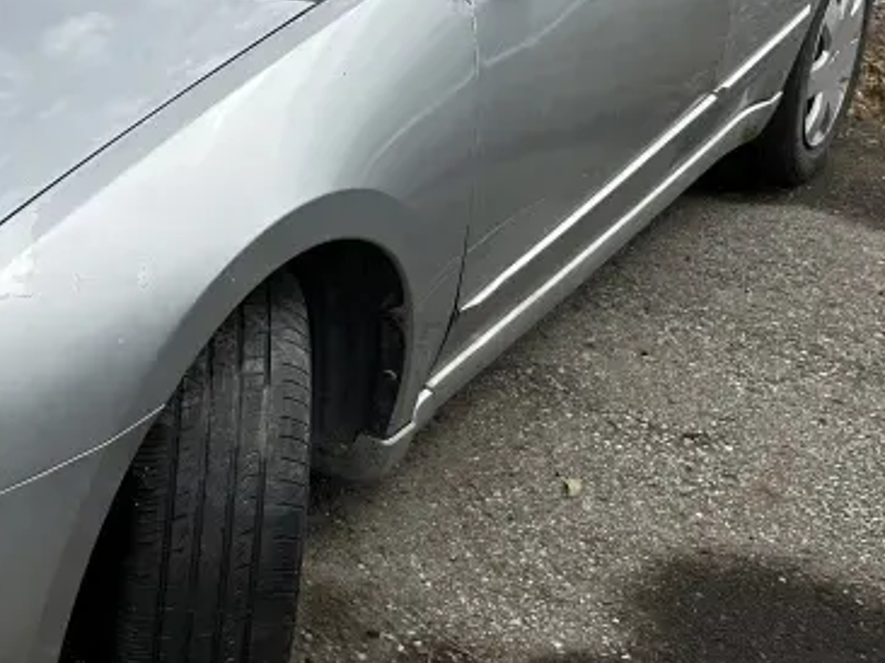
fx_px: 1610
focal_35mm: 63
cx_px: -36
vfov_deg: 23.3
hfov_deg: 28.5
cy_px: 312
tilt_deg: -20.7
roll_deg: +2.2
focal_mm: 6.86
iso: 80
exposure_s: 1/3058
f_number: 1.78
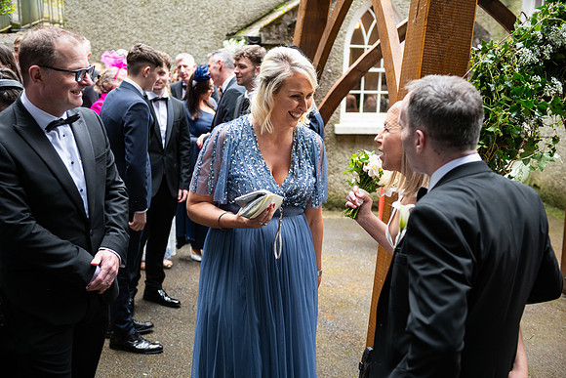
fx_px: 692
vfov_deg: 30.5
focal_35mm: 44
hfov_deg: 44.5
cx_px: 283
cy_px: 189
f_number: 3.5
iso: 400
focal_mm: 44
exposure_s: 1/160
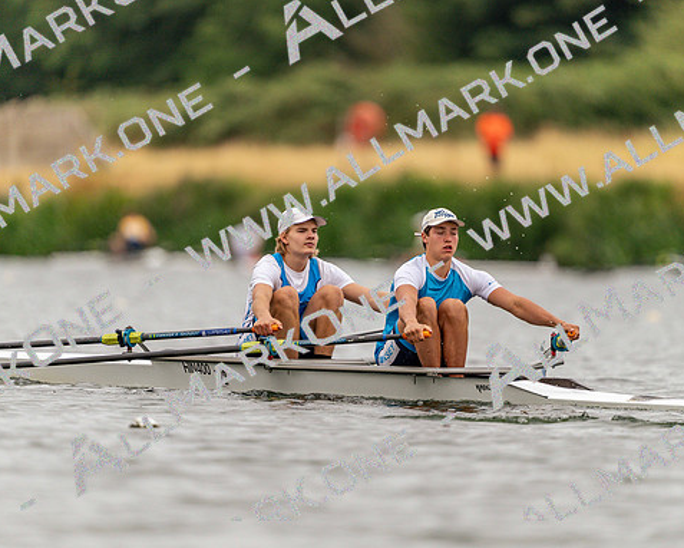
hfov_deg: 2.8
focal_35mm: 685
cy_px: 275
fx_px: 13873
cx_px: 363
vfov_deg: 2.3
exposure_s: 1/2000
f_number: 4
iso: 320
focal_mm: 600
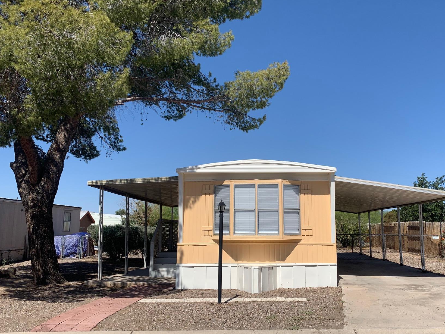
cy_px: 172
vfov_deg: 44.2
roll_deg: -1.3
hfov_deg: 56.5
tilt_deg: +7.6
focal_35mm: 32
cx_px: 261
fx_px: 411
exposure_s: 1/3289
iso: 25
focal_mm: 4.25
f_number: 1.8
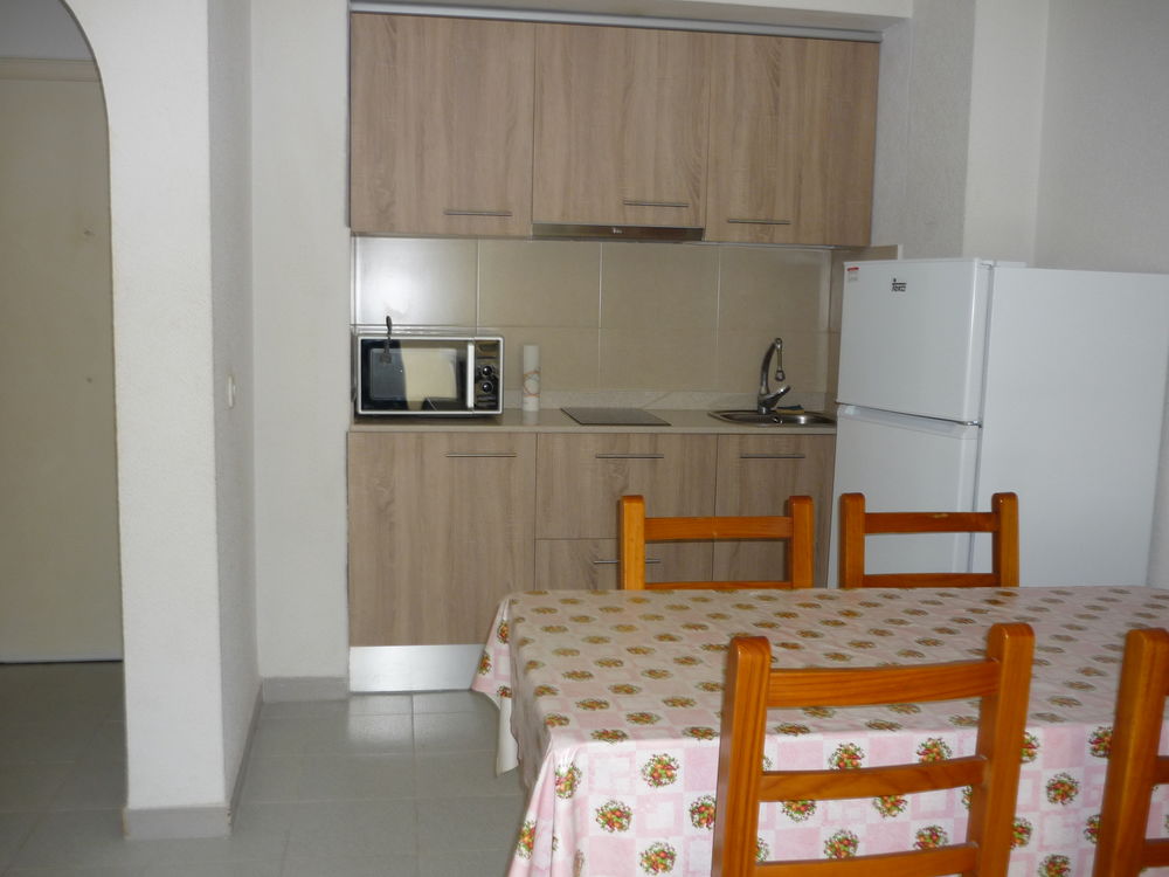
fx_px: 1114
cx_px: 584
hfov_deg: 55.4
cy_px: 438
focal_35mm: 33
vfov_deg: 42.9
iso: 100
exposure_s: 1/30
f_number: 2.8
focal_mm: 5.5
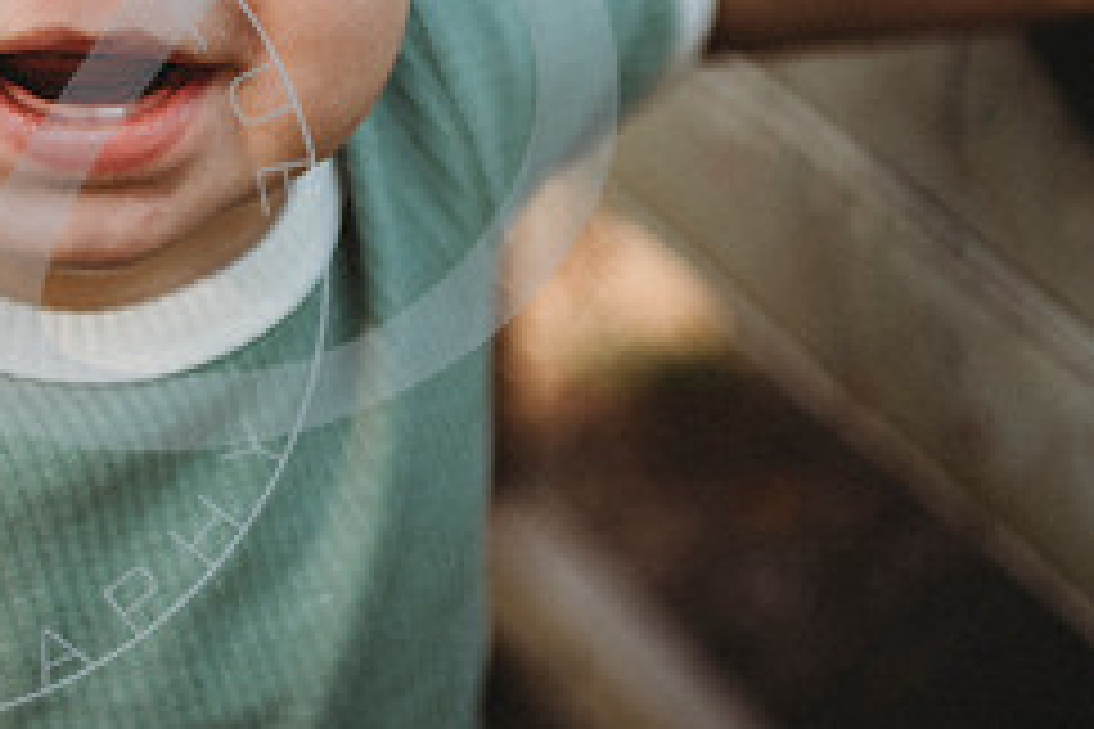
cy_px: -110
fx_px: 5075
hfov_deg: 12.2
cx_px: 90
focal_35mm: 167
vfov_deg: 8.1
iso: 100
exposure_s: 1/250
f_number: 2.8
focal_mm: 70
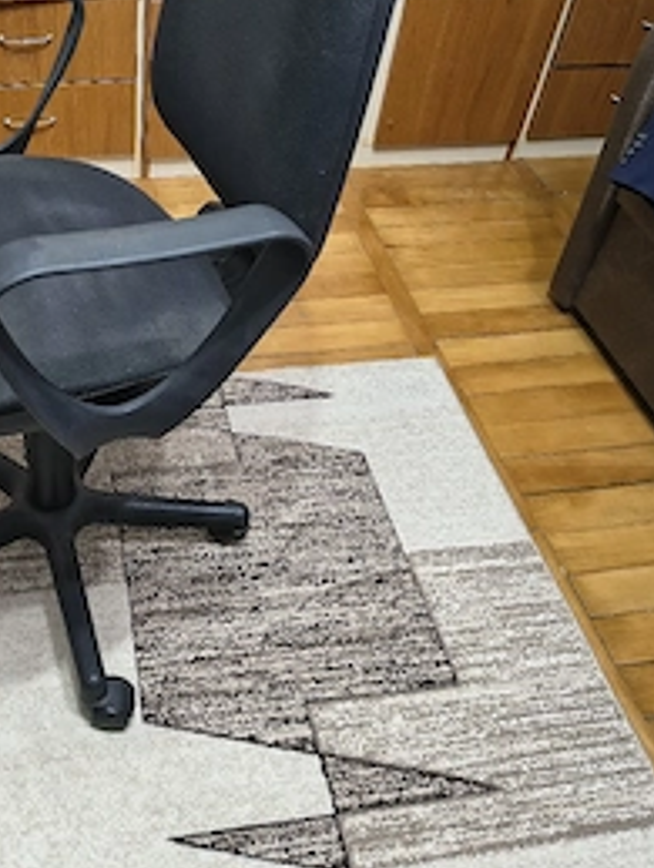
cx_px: 171
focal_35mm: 37
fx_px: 930
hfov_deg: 37.9
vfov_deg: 49.3
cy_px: 298
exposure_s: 1/50.3
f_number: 1.8
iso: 1588
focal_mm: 5.56
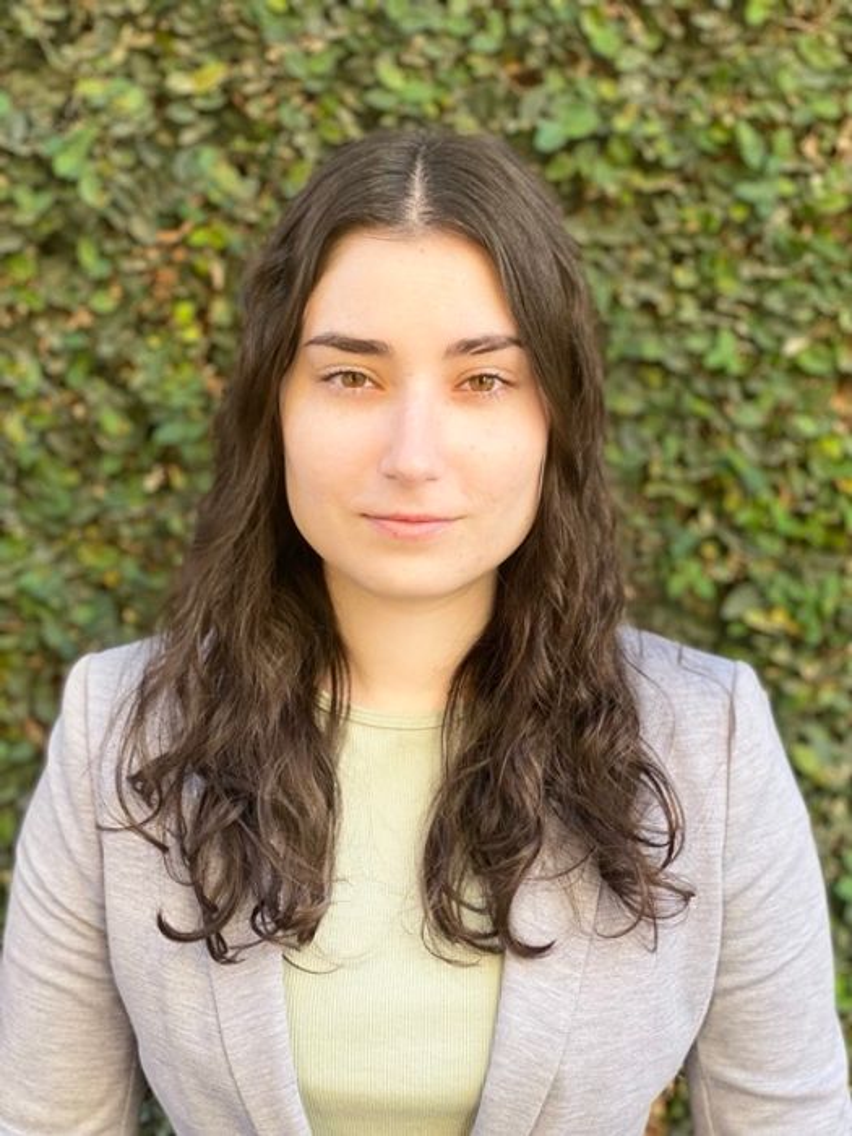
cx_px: 426
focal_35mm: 52
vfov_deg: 36.8
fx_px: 1706
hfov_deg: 28.0
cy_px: 568
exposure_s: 1/122
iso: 40
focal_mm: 6
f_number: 2
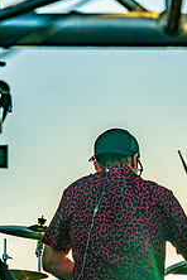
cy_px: 269
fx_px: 1184
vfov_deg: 13.4
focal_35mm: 152
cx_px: 105
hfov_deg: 9.0
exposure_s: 1/500
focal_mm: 75
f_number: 6.3
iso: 100
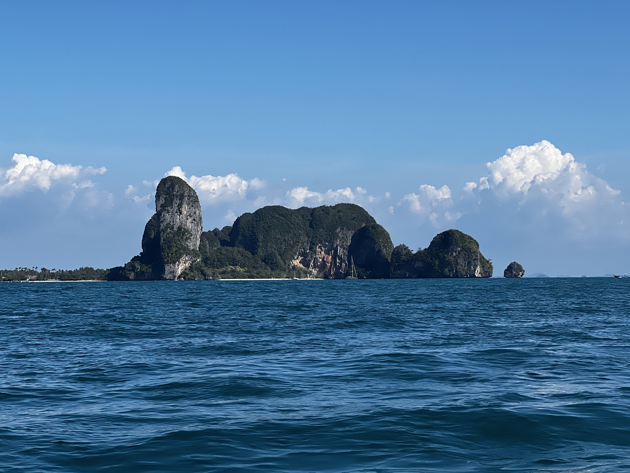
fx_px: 1401
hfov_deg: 25.3
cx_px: 315
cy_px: 236
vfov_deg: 19.1
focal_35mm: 77
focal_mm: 9
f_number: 2.8
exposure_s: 1/995
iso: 32
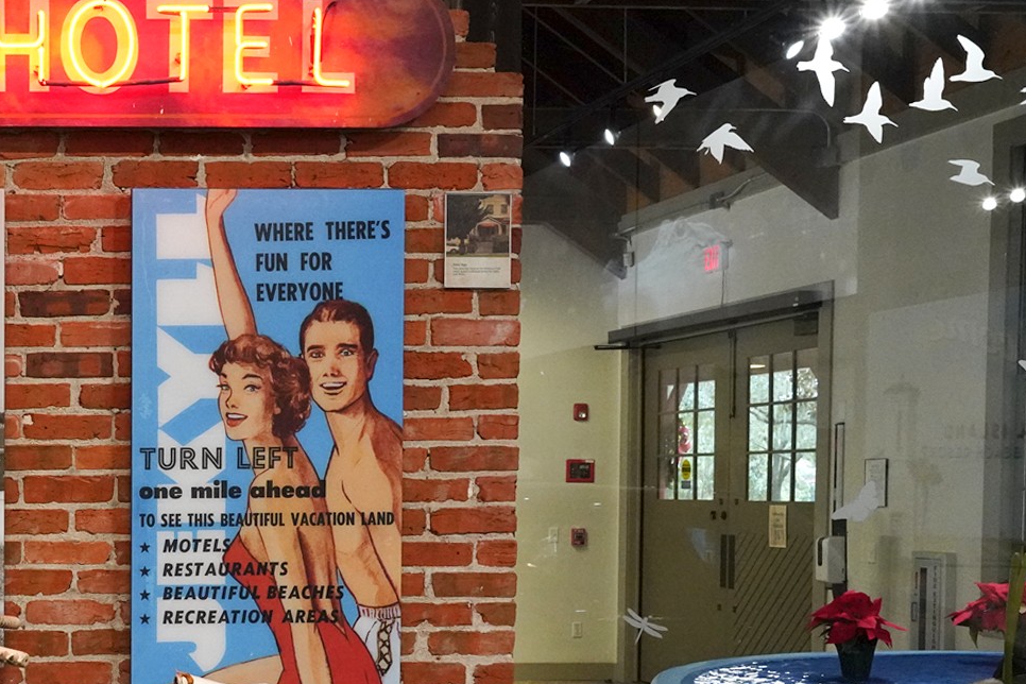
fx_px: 1653
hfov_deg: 31.9
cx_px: 4
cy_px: 553
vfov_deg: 23.0
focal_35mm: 58
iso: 6400
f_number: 11
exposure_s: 1/80
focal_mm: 28
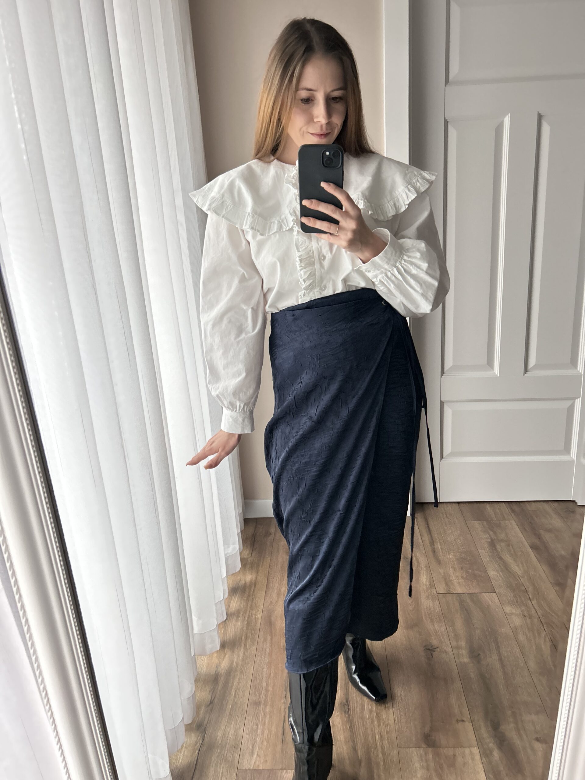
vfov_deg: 67.3
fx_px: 586
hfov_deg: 53.1
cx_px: 292
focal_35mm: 26
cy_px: 390
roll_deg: +3.1
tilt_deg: -23.4
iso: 200
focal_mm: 5.7
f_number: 1.5
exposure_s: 1/60
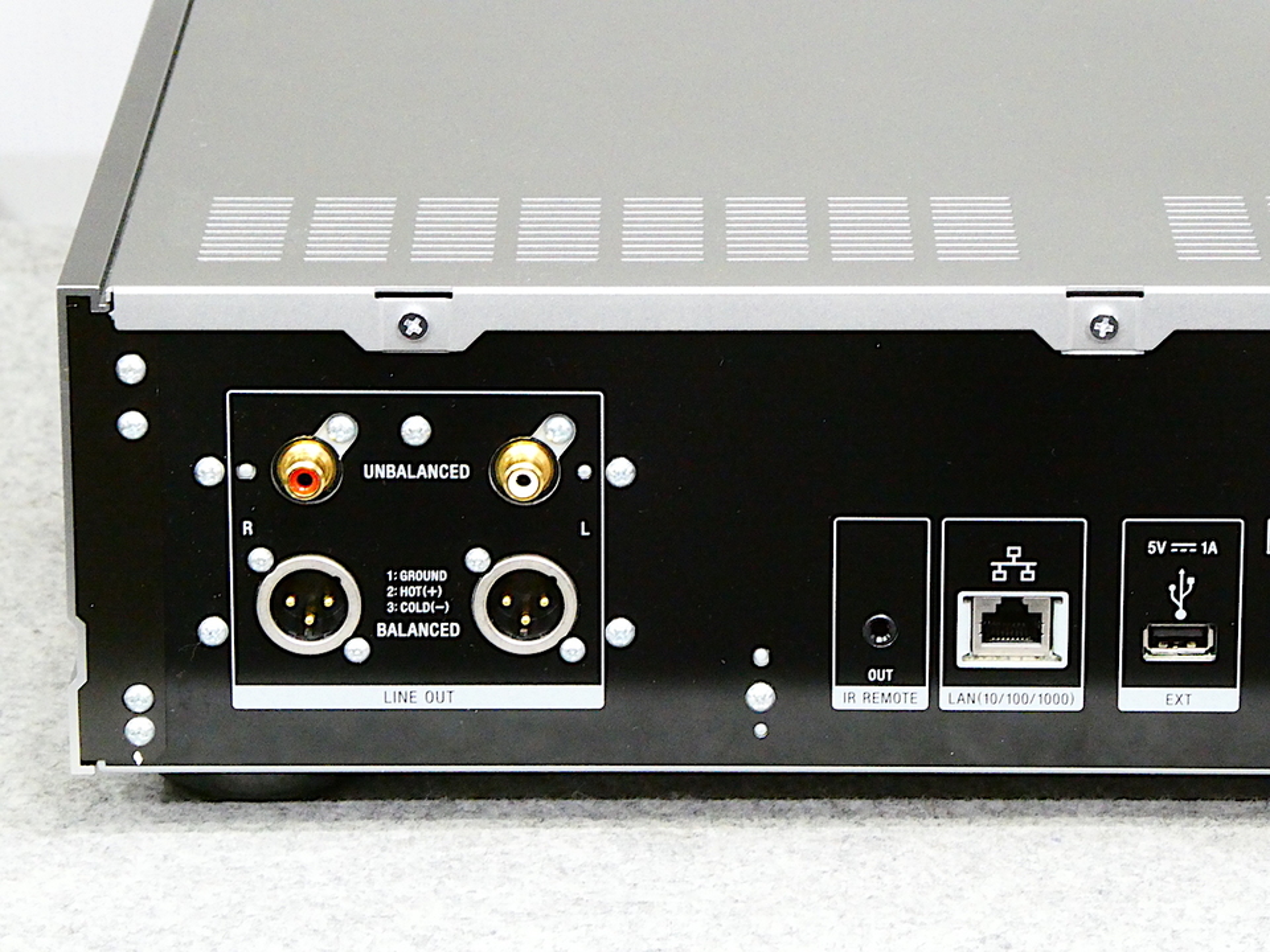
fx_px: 5870
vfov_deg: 9.3
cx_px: 635
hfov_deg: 12.3
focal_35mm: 160
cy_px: 476
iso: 1600
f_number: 6.3
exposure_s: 1/15
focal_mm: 28.7
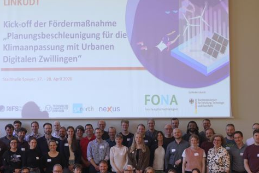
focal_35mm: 58
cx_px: 90
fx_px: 417
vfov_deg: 23.3
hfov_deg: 34.2
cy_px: 108
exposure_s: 1/160
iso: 640
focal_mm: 28
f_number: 4
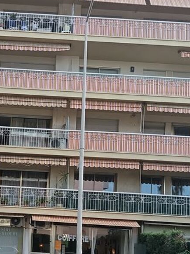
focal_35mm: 55
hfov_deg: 25.7
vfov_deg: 34.3
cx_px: 20
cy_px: 188
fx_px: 403
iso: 739
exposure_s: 1/900
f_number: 1.75
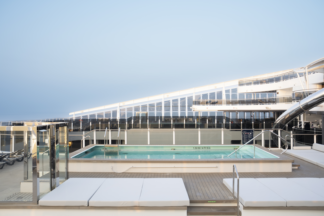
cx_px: 162
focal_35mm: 28
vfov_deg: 46.4
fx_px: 252
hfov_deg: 65.5
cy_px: 108
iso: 500
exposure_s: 1/160
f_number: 5.6
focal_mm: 28
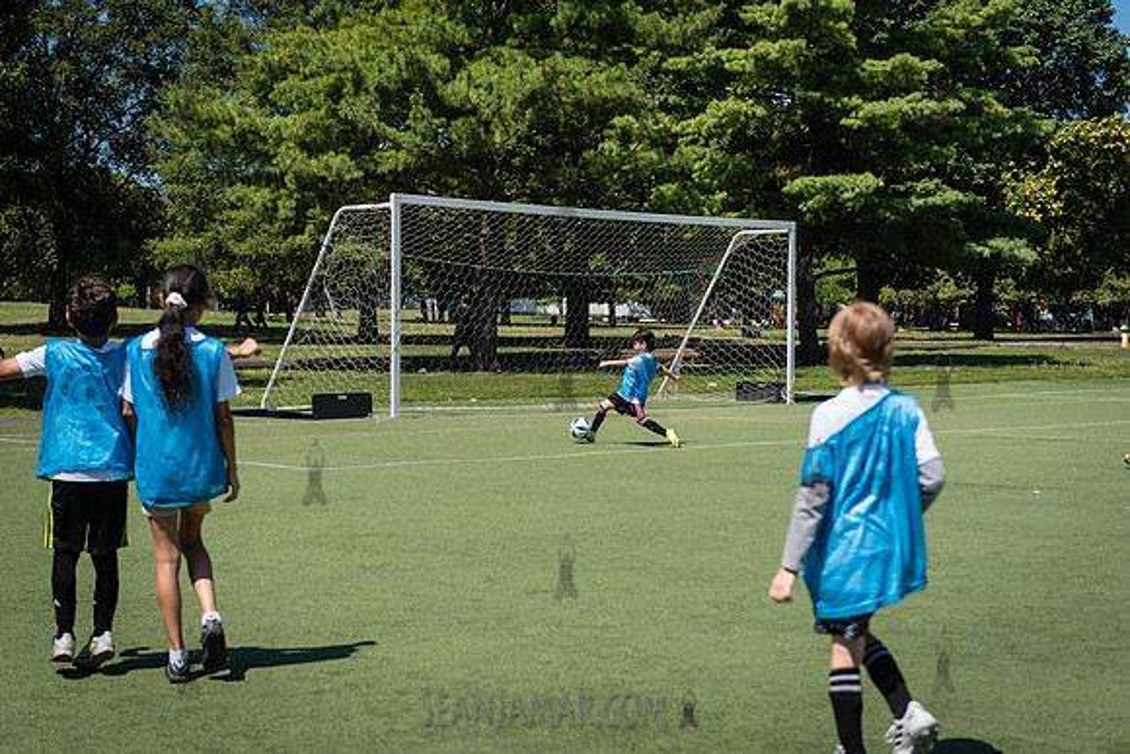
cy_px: 377
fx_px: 1946
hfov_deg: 32.4
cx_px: 565
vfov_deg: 21.9
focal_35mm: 62
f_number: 4
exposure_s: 1/1600
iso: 200
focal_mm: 62
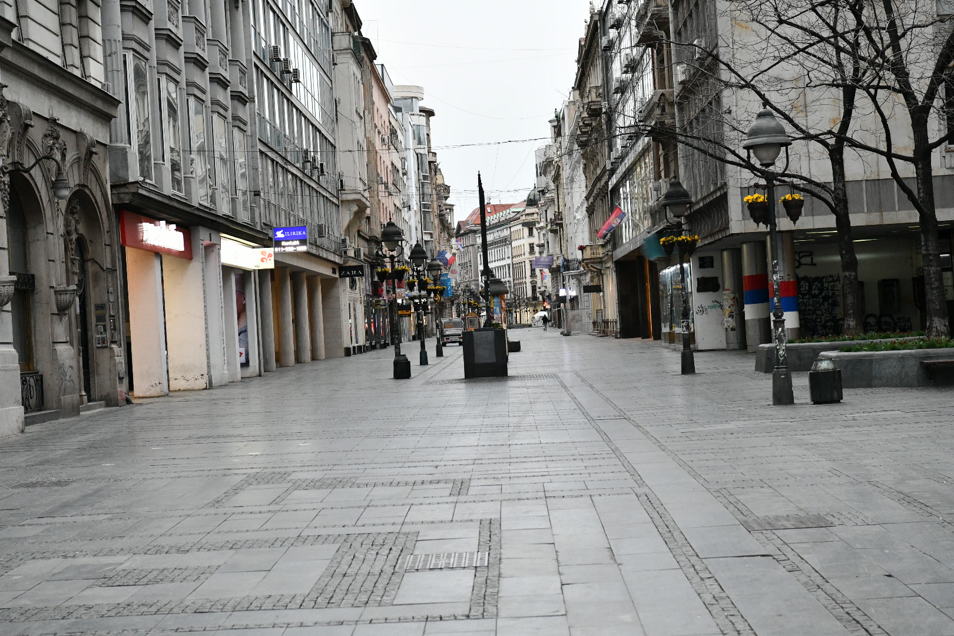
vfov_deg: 19.5
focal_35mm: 70
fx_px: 1855
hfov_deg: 28.8
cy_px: 318
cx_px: 477
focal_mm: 70
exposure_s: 1/200
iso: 3200
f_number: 5.6
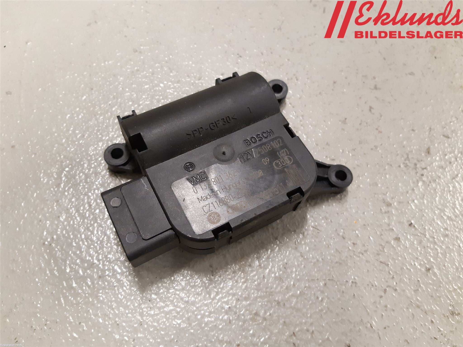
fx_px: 348
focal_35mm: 26
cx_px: 232
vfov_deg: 53.1
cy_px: 174
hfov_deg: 67.3
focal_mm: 3.93
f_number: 1.7
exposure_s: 1/50
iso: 250
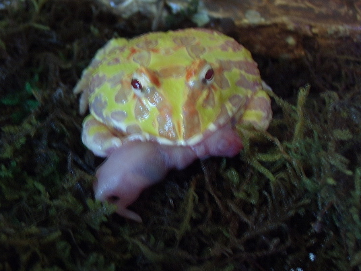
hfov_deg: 26.3
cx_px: 168
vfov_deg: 19.9
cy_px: 146
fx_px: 772
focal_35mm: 74
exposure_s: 1/2
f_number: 4
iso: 100
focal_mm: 16.25
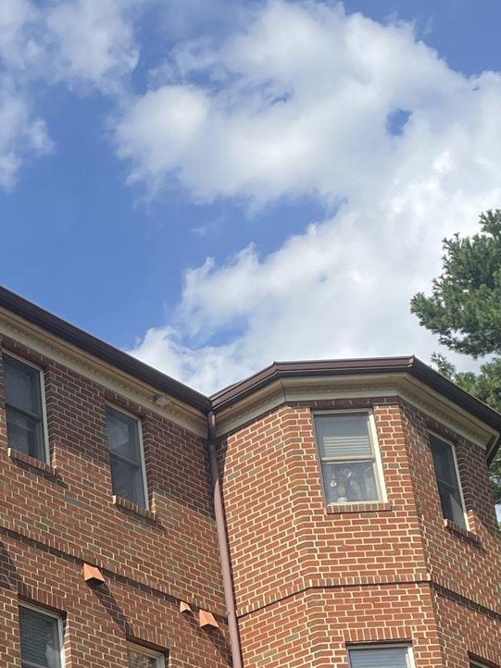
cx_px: -4
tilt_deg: +23.7
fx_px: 1603
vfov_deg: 22.8
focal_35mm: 83
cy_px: 635
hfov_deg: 17.3
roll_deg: +3.9
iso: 32
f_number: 1.6
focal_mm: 4.2
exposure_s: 1/2398
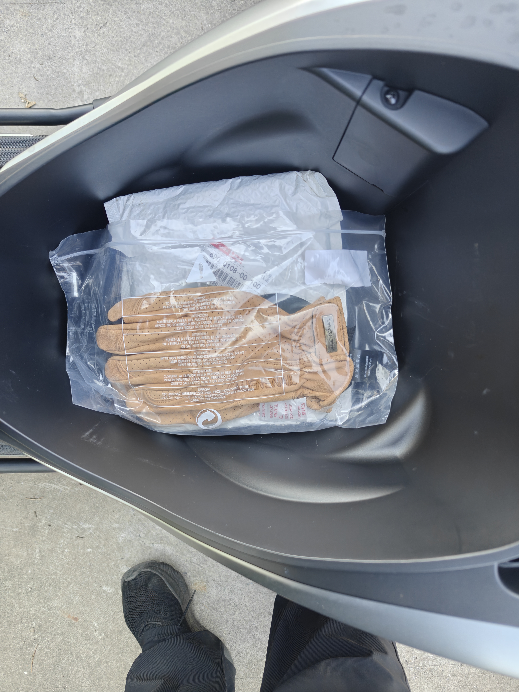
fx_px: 460
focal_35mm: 23
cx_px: 260
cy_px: 346
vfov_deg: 73.9
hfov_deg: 58.9
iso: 320
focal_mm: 6.06
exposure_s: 1/218
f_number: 1.6
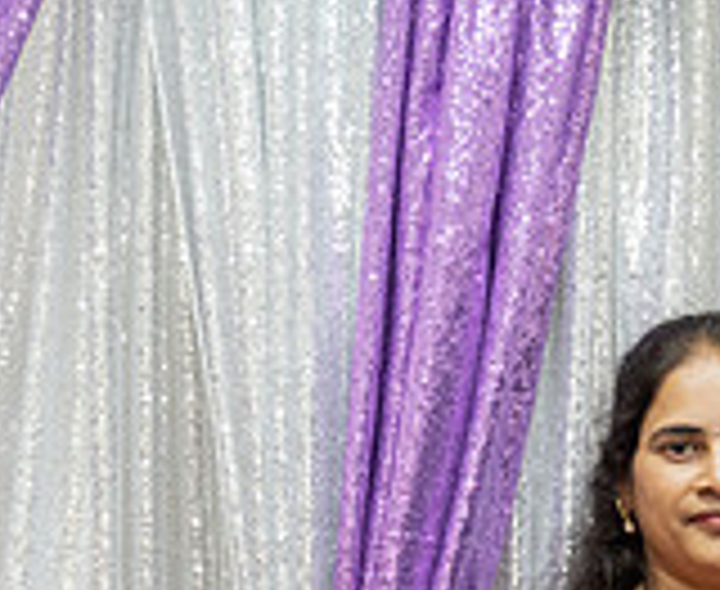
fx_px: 4667
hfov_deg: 8.7
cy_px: 1000
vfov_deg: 7.1
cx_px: 879
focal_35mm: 217
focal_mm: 55
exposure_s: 1/160
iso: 1000
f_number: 3.5
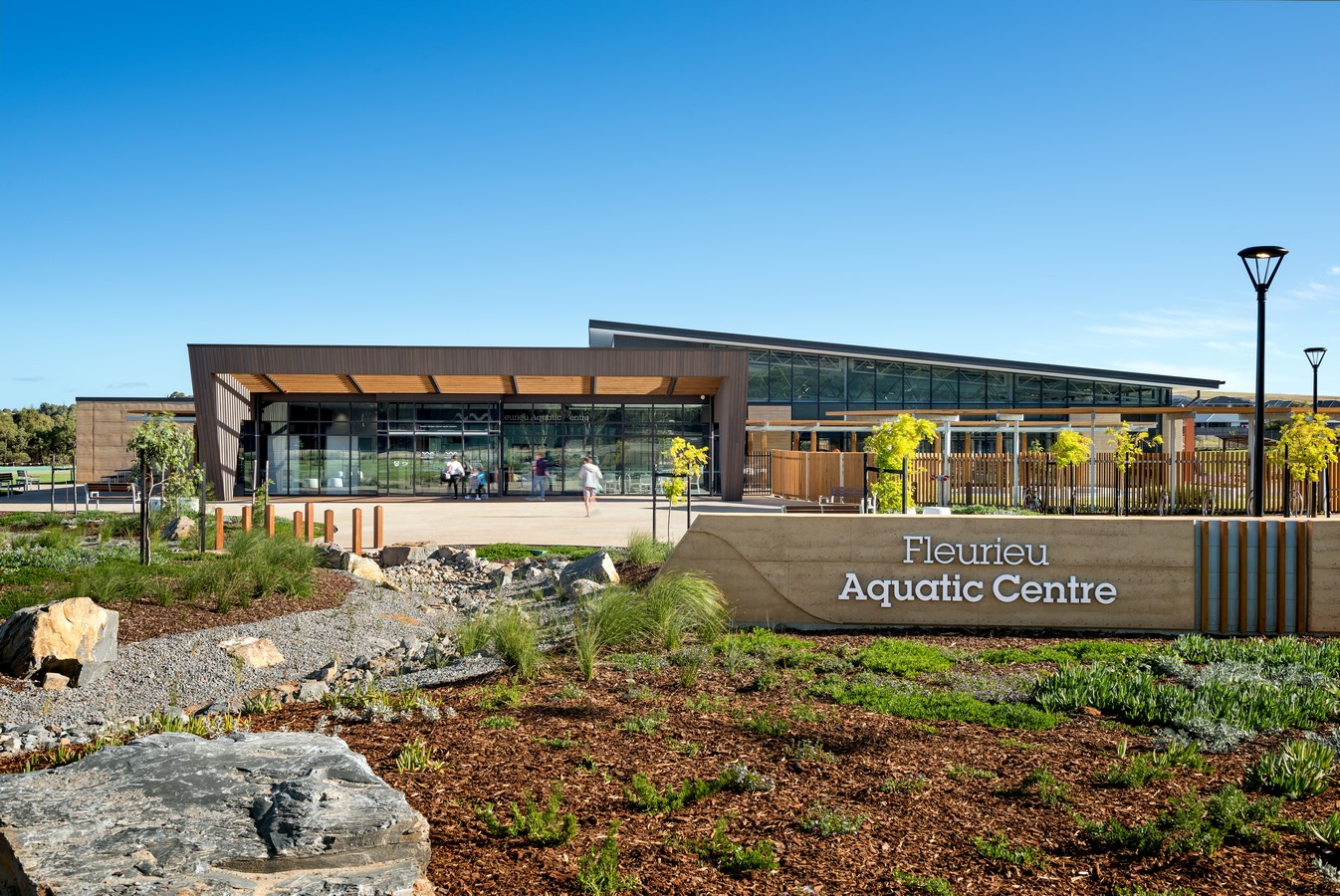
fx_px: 1192
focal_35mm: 32
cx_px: 670
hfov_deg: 58.7
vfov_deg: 41.2
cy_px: 448
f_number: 11
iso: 31
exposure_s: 1/6
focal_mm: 32
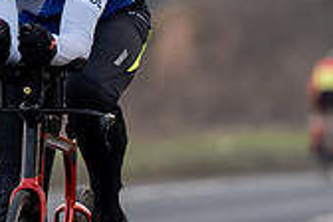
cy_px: 18
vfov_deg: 1.3
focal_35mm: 1059
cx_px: 34
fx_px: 9795
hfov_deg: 1.9
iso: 200
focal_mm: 194
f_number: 3.5
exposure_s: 1/800
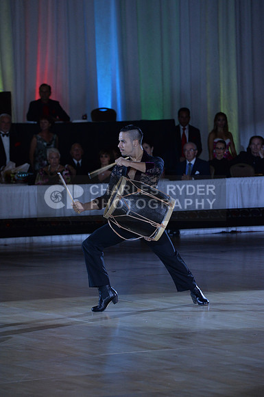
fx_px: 2206
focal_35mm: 200
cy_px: 198
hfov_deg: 6.8
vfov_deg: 10.3
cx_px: 132
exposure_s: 1/250
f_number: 5.6
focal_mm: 200
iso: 2000
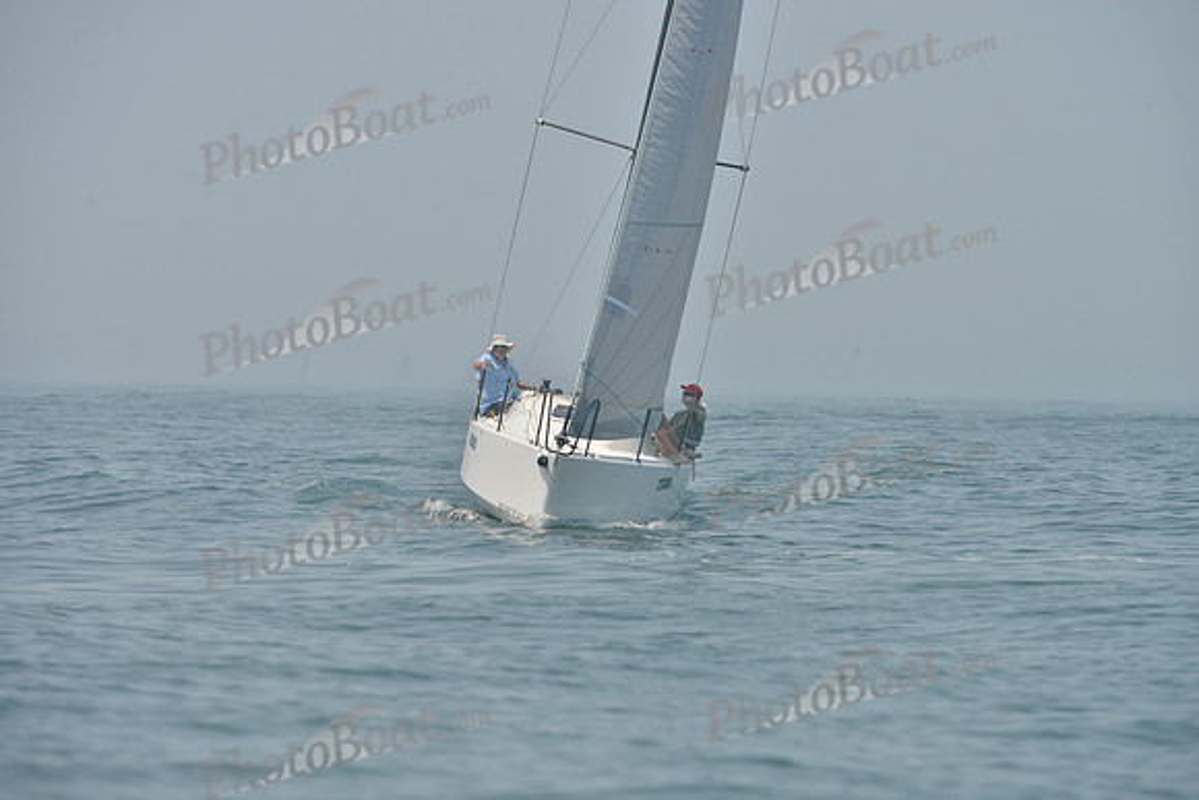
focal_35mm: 290
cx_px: 600
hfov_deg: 7.1
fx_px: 9660
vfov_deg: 4.7
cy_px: 400
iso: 280
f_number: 9
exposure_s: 1/1000
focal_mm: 290
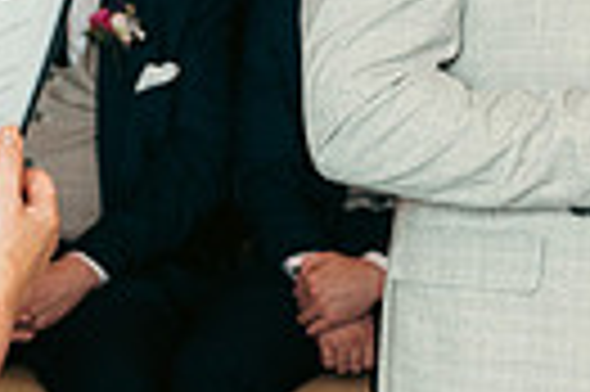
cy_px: -11
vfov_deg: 6.8
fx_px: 3274
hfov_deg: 10.2
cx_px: 613
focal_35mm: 200
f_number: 3.5
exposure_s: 1/160
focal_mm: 45
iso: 1000
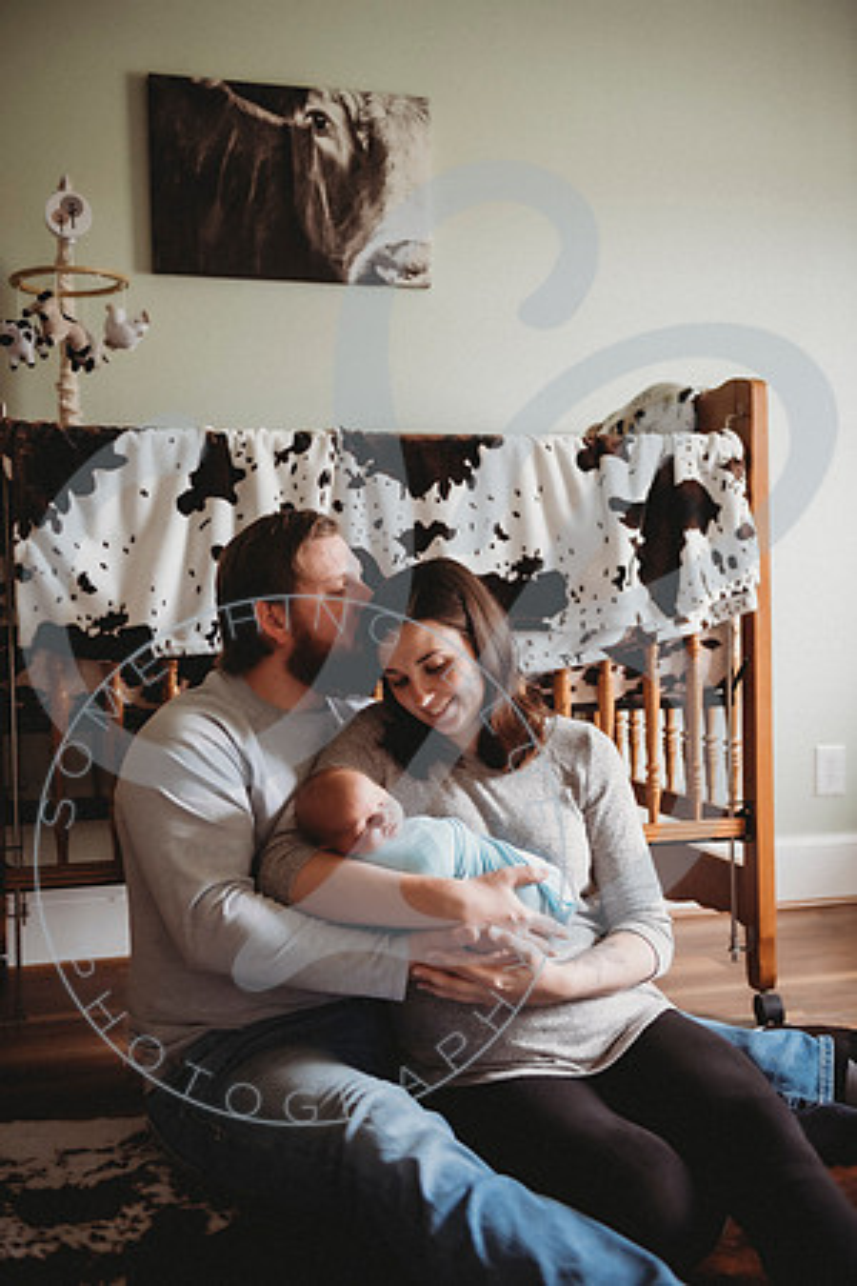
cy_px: 643
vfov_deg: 50.7
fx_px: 1357
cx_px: 428
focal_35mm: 38
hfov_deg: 35.1
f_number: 2.8
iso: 1600
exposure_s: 1/125
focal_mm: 38
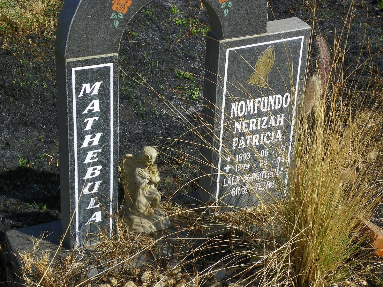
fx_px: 830
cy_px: 144
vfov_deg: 19.6
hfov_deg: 26.0
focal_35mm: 75
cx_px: 192
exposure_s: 1/250
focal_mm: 13.4
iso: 64
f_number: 5.6
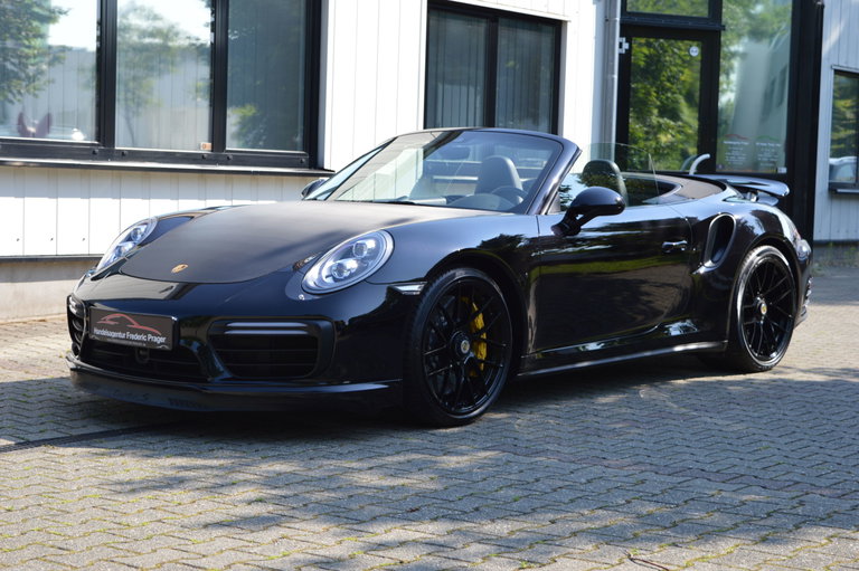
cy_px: 286
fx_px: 1431
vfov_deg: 22.6
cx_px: 430
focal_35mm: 60
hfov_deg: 33.4
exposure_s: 1/160
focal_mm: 40
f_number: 6.3
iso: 100
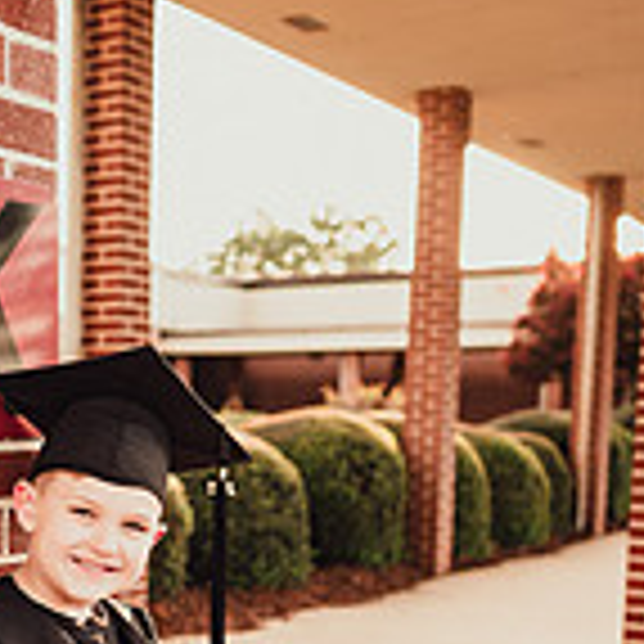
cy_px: 585
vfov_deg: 26.0
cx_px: -5
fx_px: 1347
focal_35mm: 64
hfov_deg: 25.5
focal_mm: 24
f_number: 2.2
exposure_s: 1/400
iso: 160
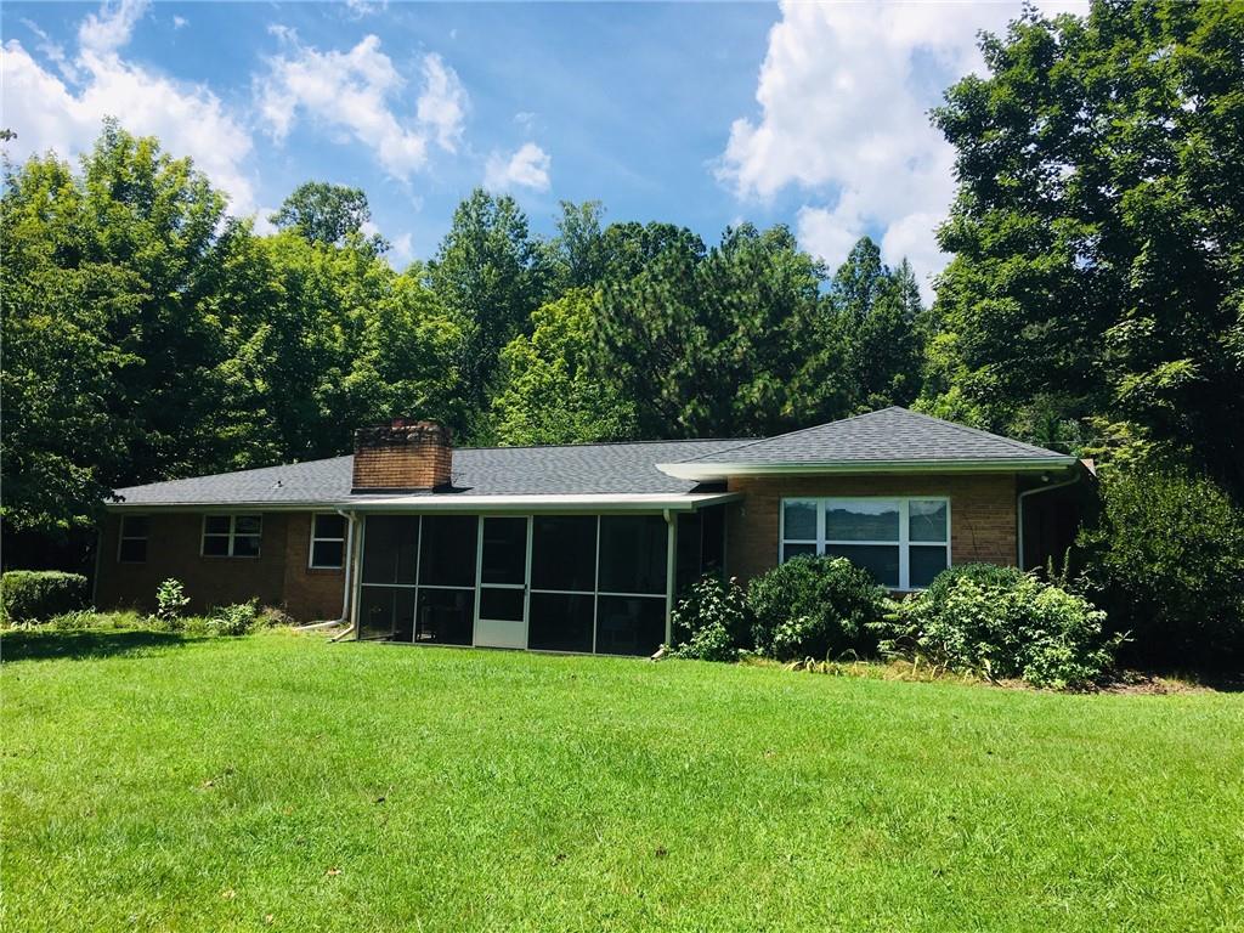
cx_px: 622
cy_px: 466
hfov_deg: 61.7
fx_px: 1042
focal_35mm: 29
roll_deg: -1.7
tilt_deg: +6.3
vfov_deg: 48.2
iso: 25
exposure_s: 1/1508
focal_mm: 4.15
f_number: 2.2
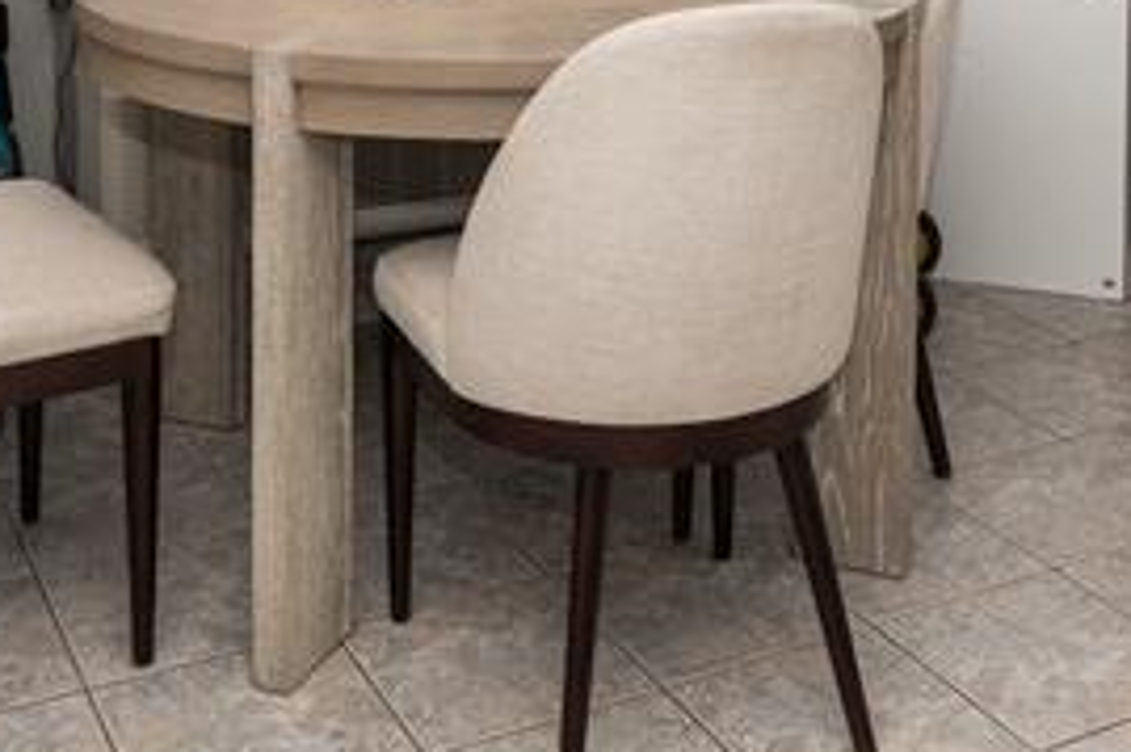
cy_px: -340
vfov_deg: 20.6
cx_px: 614
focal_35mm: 57
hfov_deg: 35.1
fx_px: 1790
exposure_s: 1/320
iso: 125
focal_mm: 10
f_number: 5.6
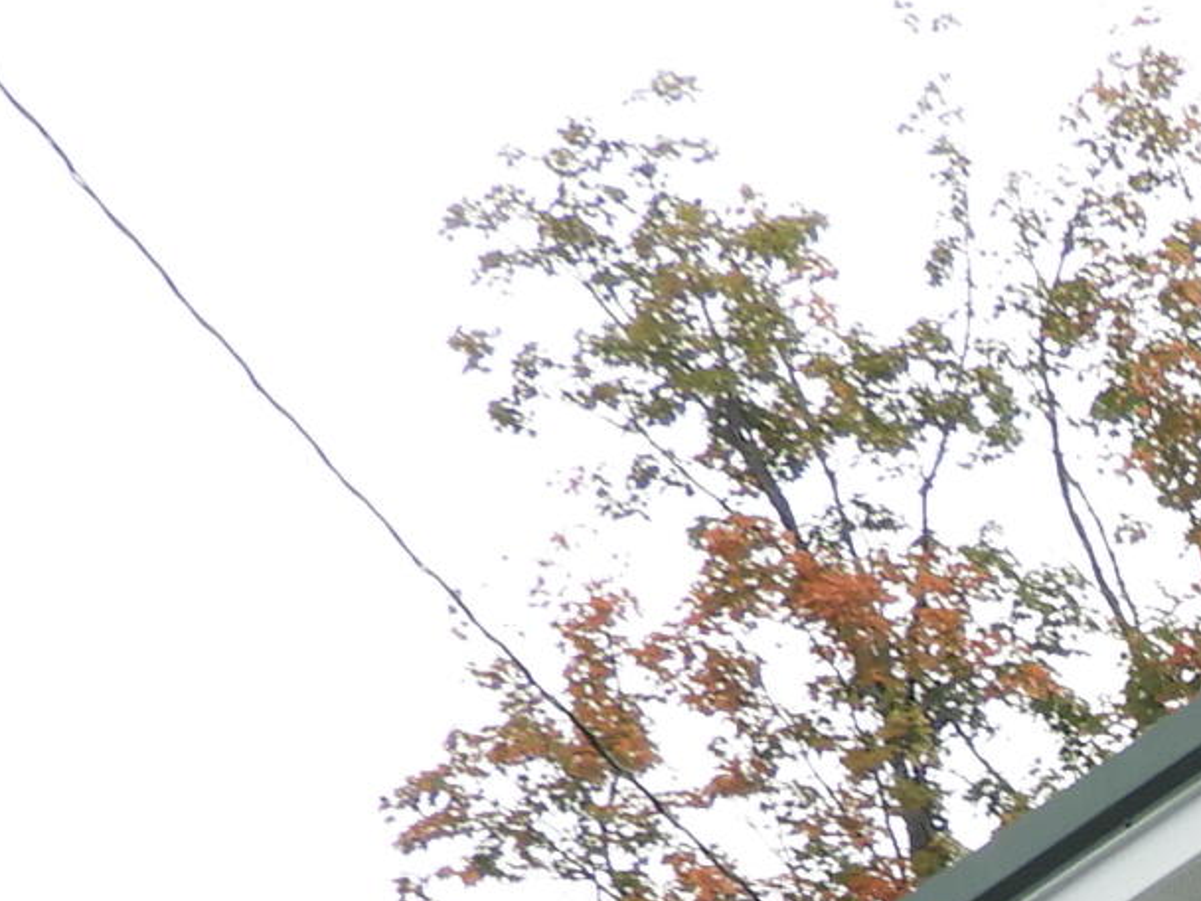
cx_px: 2698
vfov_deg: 9.3
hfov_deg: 11.5
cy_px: 1883
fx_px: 5135
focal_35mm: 148
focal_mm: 5.4
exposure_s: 1/160
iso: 100
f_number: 3.5
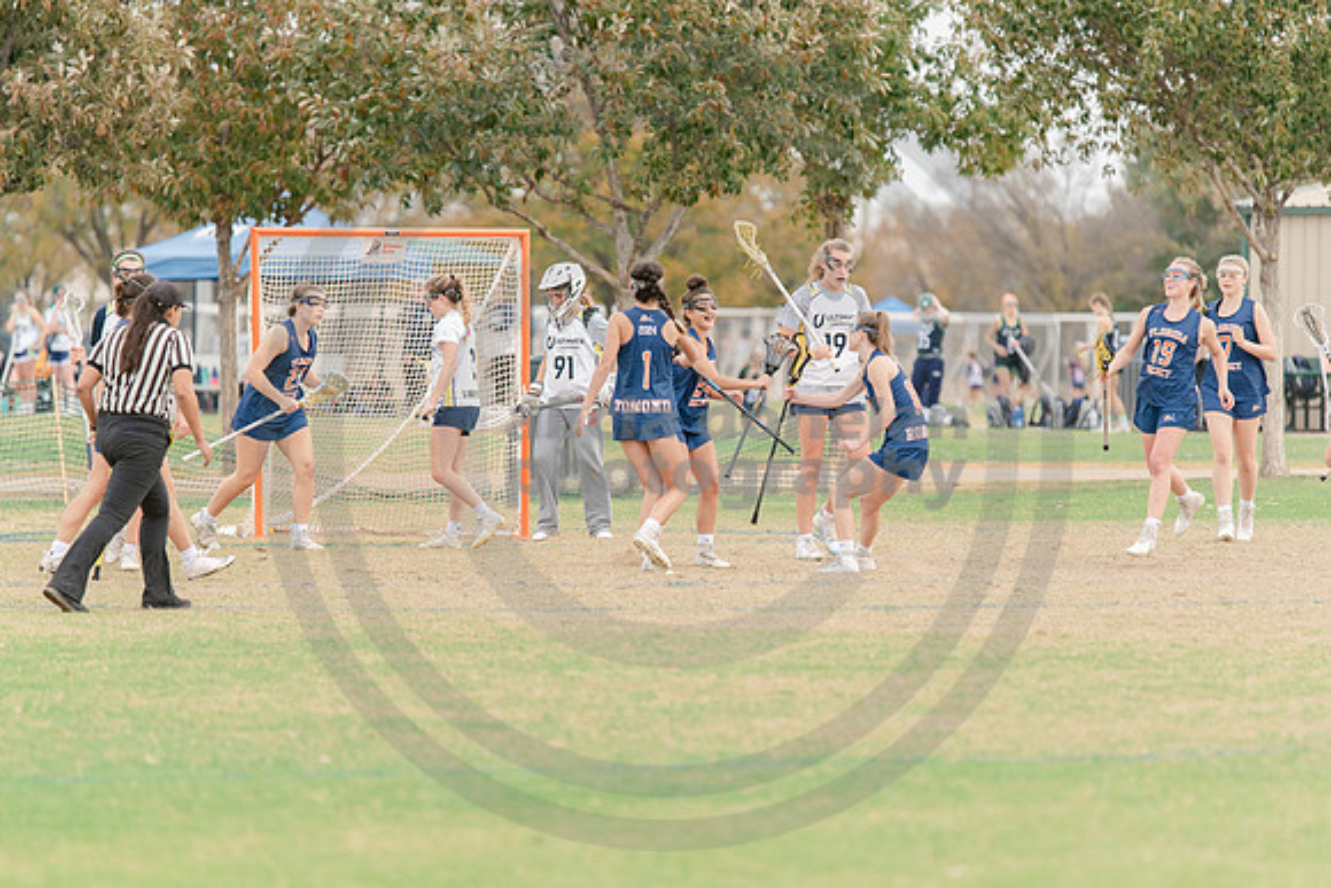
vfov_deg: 4.7
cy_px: 484
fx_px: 10848
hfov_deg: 7.0
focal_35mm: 293
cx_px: 695
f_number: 2.8
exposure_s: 1/1250
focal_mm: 200
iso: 400
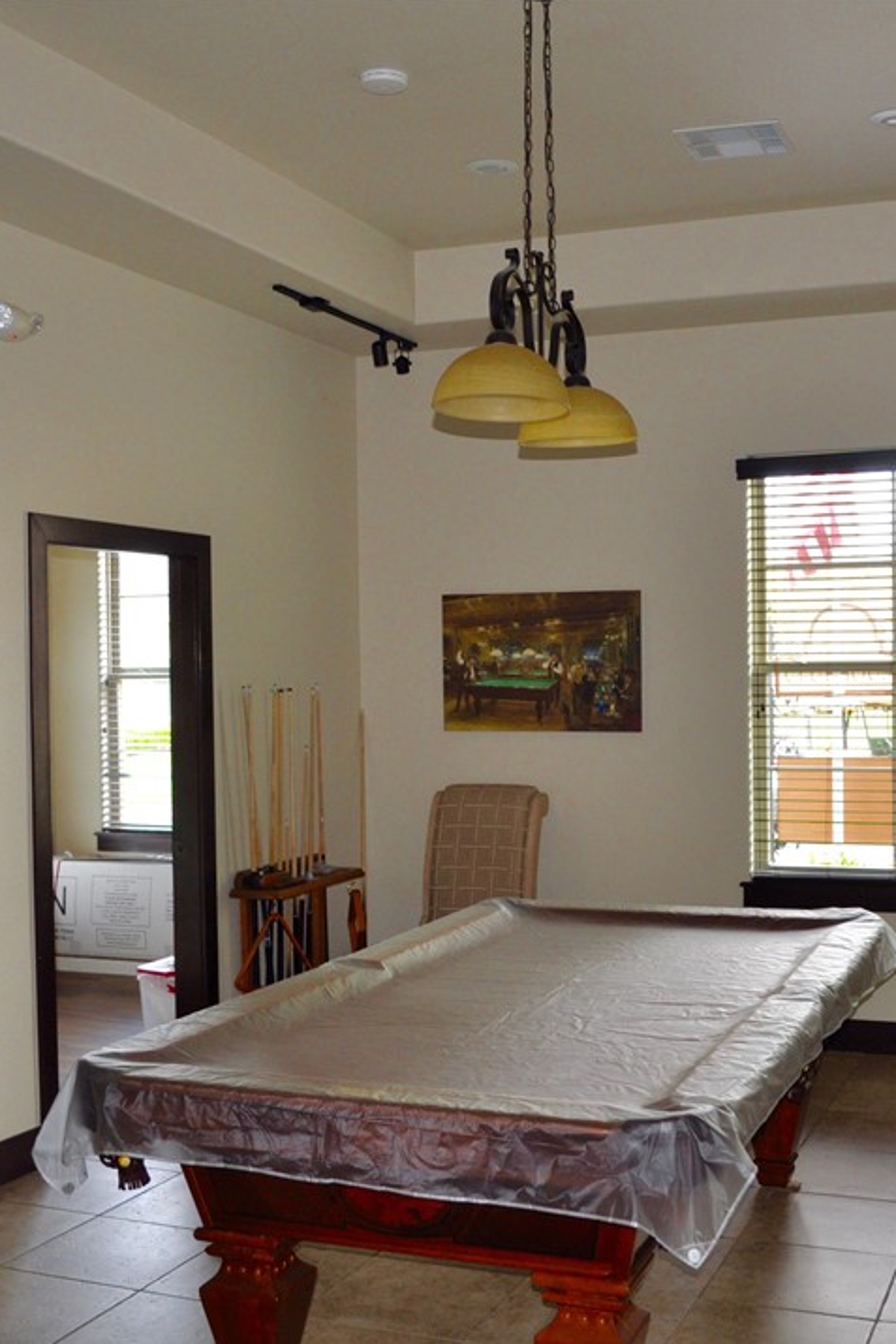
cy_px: 673
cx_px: 528
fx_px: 1530
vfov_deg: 47.4
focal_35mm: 41
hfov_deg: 32.6
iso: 640
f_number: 3.5
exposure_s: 1/125
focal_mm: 18
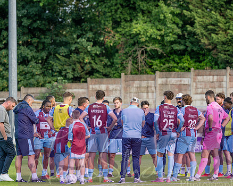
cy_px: 103
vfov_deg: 6.3
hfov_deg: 7.9
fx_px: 1696
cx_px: 124
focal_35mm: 246
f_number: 4
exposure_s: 1/800
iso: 400
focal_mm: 170
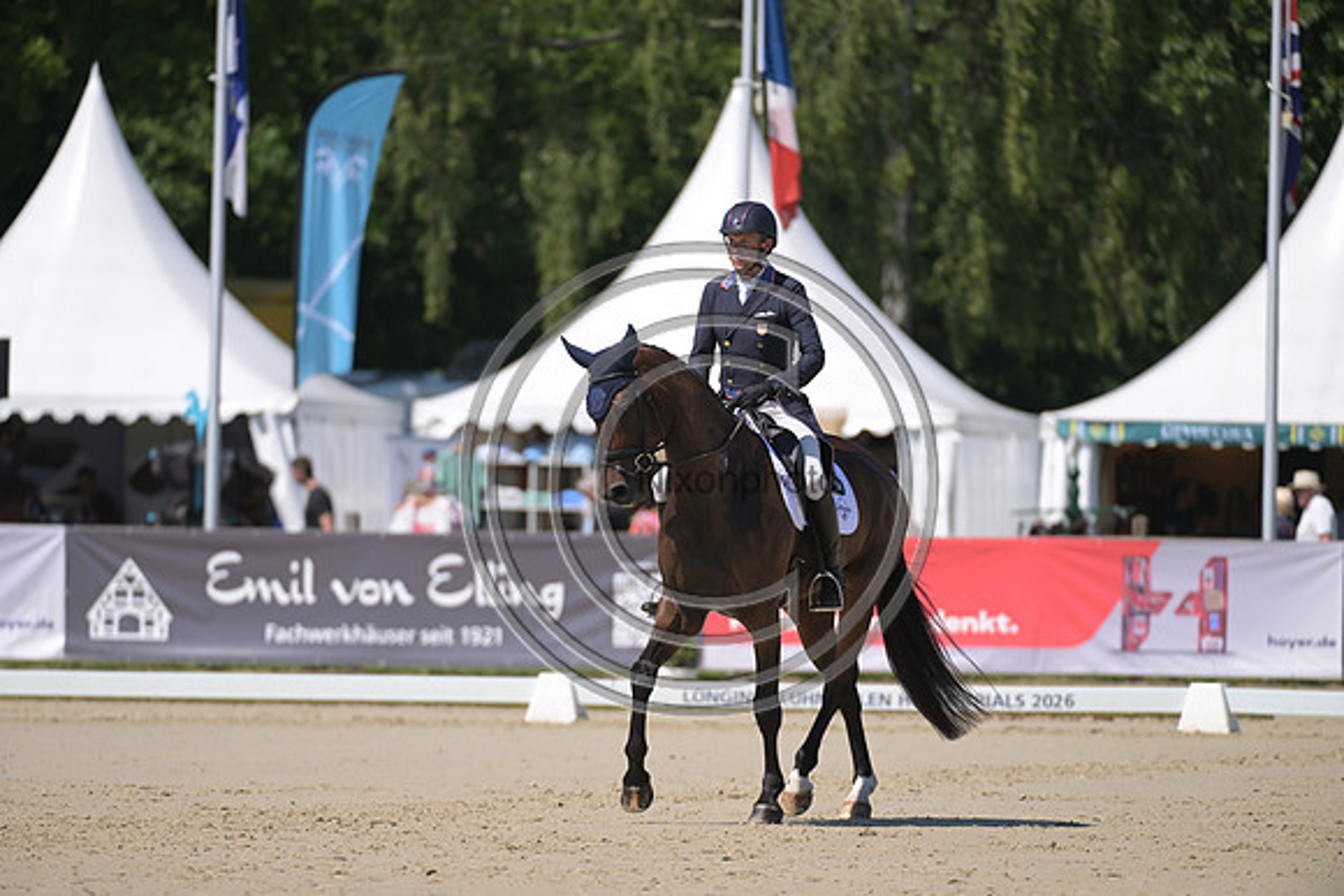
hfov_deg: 5.4
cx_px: 672
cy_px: 448
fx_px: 14189
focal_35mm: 380
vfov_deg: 3.6
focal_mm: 380
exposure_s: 1/1250
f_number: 5
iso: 180
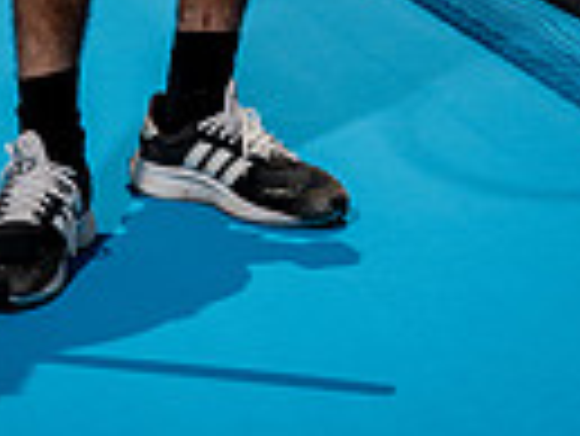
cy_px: -557
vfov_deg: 9.4
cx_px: 135
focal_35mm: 144
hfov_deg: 13.6
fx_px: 2415
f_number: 11
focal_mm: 43
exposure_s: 1/200
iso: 100
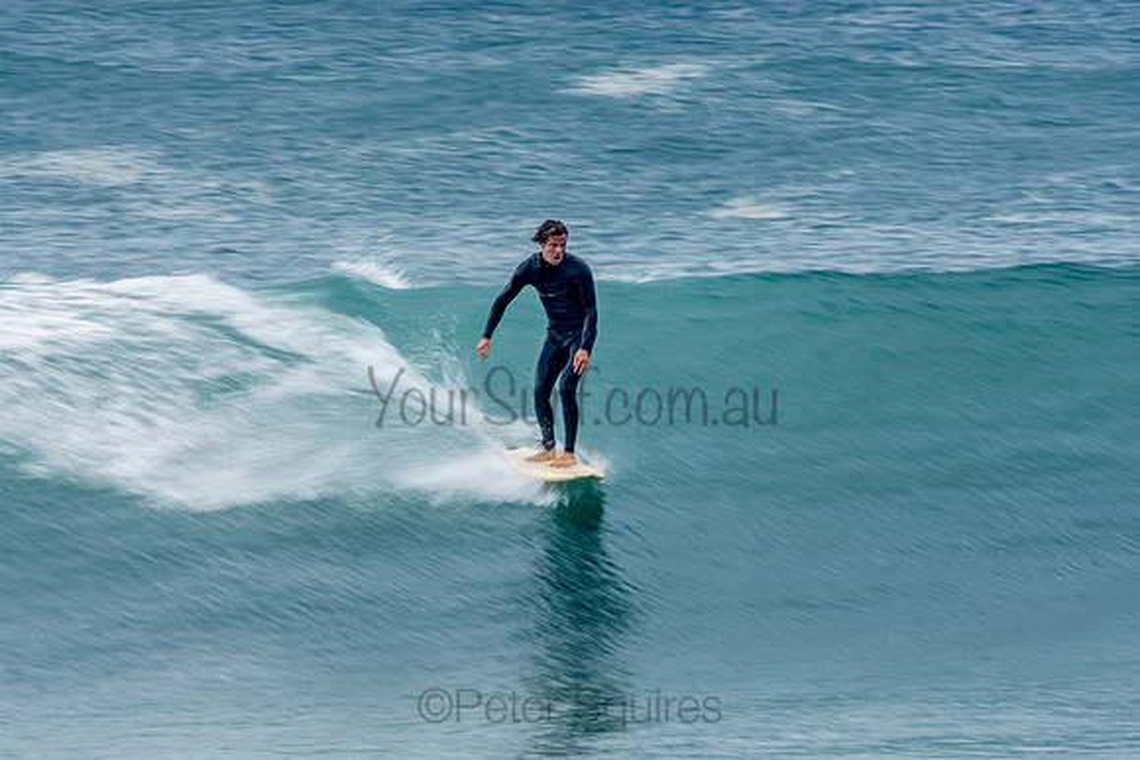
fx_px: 22804
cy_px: 380
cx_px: 570
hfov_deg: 2.9
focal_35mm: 720
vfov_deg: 1.9
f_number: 20
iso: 100
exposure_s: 1/25
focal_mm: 480
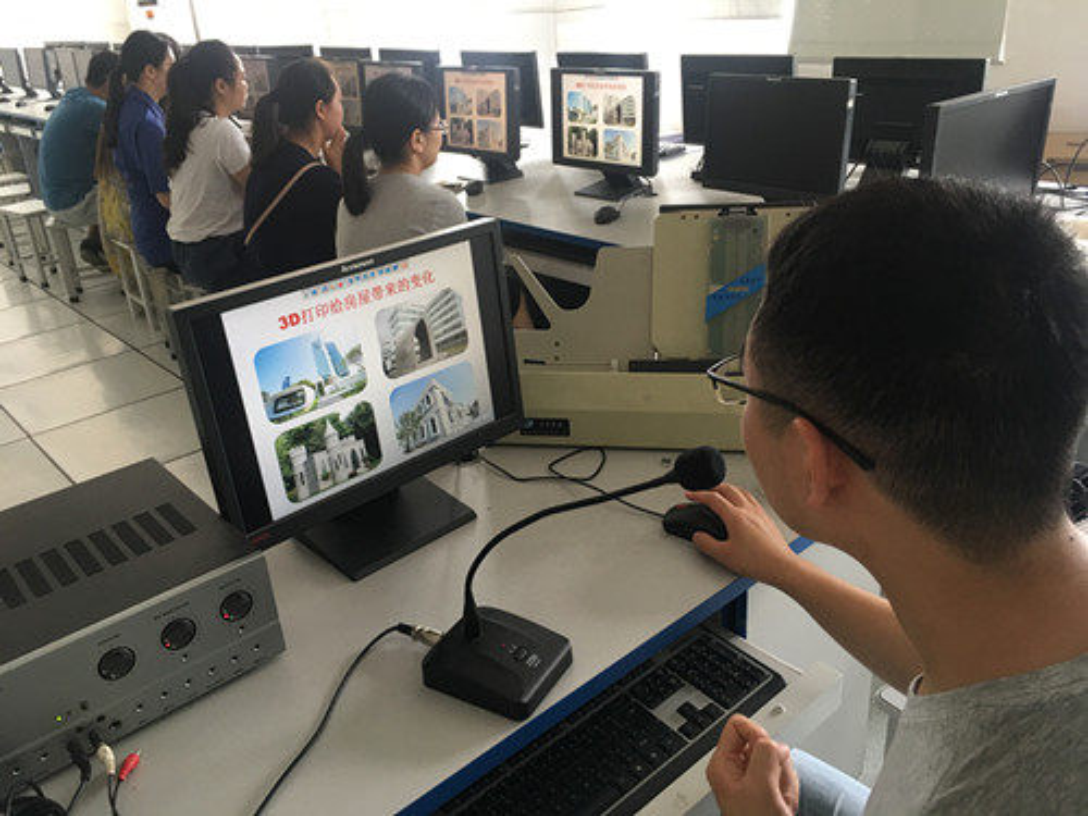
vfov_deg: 48.2
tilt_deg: -24.8
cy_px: 408
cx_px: 544
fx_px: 911
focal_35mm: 29
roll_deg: +4.4
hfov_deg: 61.7
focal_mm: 4.15
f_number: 2.2
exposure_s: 1/17
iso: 50
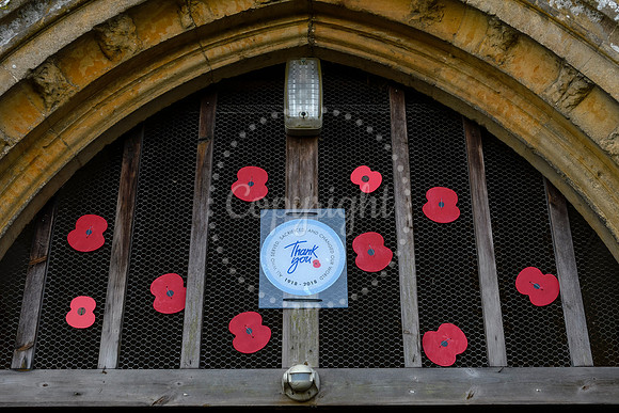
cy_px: 206
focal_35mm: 48
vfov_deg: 28.1
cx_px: 310
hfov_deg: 41.1
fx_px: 825
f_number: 7.1
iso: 400
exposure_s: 1/160
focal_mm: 32
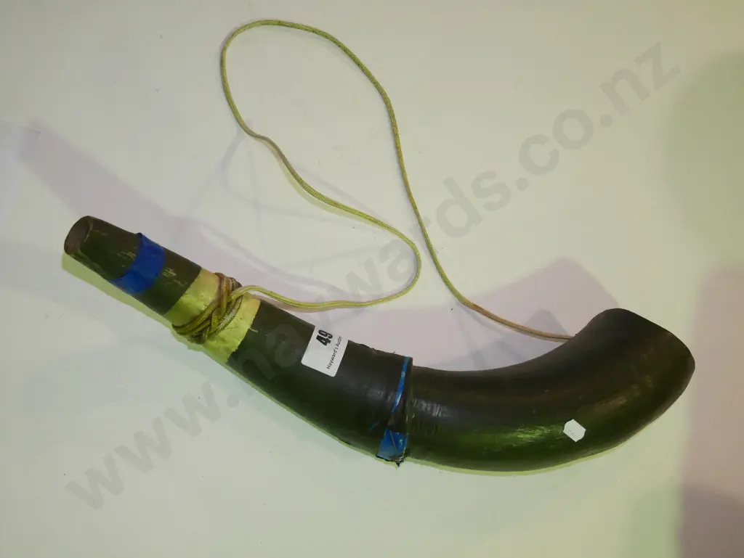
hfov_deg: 51.3
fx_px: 774
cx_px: 372
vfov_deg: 39.7
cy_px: 279
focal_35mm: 36
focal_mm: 18
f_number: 4.2
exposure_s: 1/320
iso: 3200
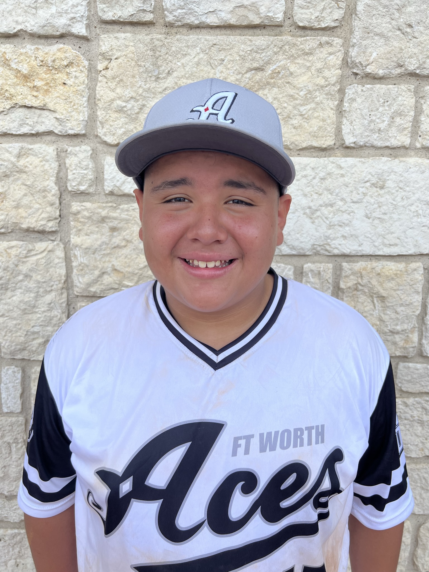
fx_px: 430
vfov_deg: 67.3
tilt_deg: -9.6
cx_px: 214
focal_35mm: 26
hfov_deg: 53.1
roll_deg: -0.7
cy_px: 286
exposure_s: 1/949
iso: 50
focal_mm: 5.7
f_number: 1.5
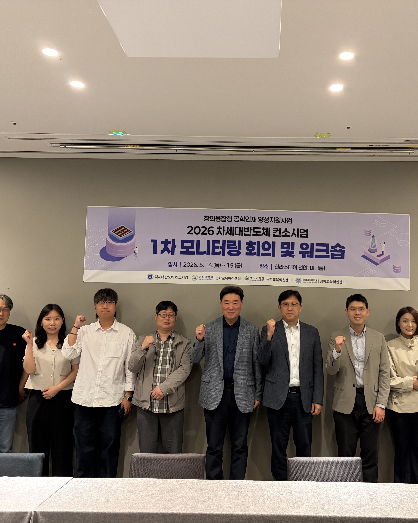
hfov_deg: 43.0
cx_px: 262
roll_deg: +0.2
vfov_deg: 52.8
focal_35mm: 34
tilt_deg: +6.1
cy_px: 261
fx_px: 526
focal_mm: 5.96
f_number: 1.6
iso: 400
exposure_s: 1/40
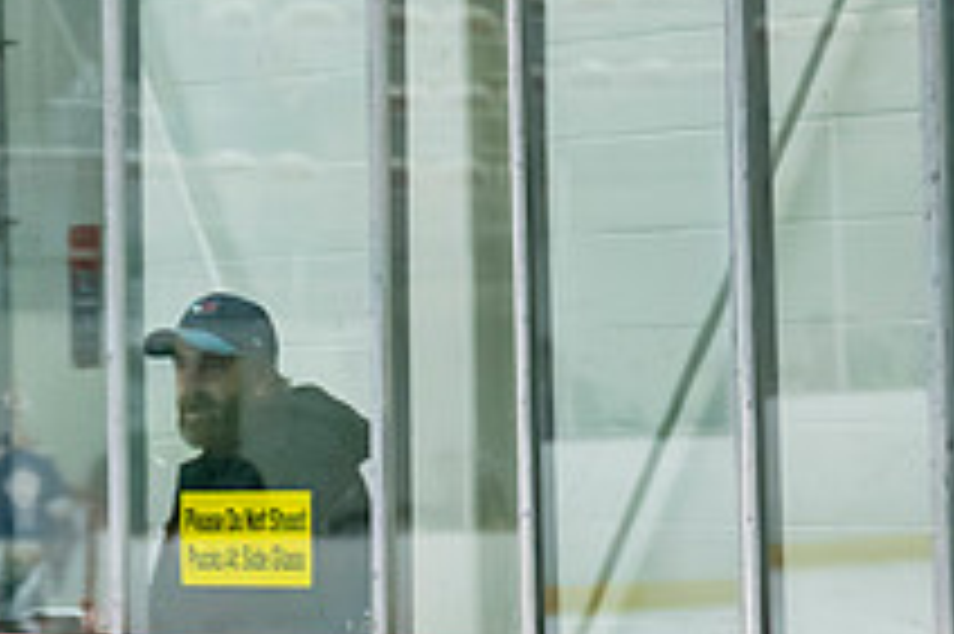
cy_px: 905
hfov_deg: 5.0
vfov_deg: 3.3
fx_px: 10962
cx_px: 15
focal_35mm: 414
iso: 1600
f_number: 2.8
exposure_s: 1/640
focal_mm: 80
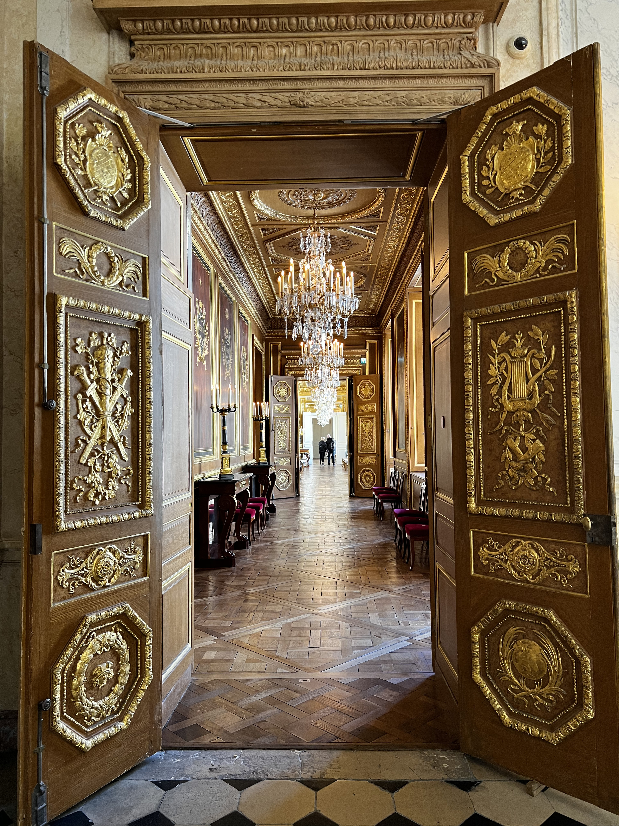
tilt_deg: +2.1
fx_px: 620
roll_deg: +0.6
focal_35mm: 26
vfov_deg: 67.3
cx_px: 310
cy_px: 413
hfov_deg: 53.1
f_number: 1.5
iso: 125
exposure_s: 1/50
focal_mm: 5.7
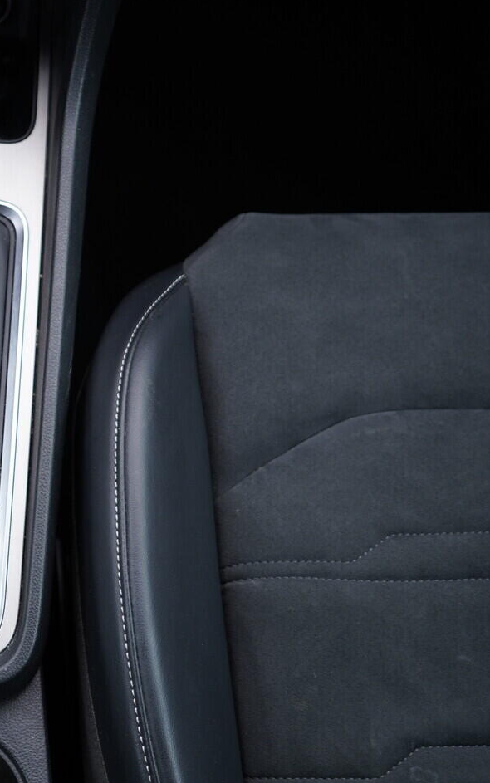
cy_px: 393
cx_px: -97
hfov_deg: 21.5
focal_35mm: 56
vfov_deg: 36.3
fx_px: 1196
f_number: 2.8
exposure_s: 1/40
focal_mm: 24
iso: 200
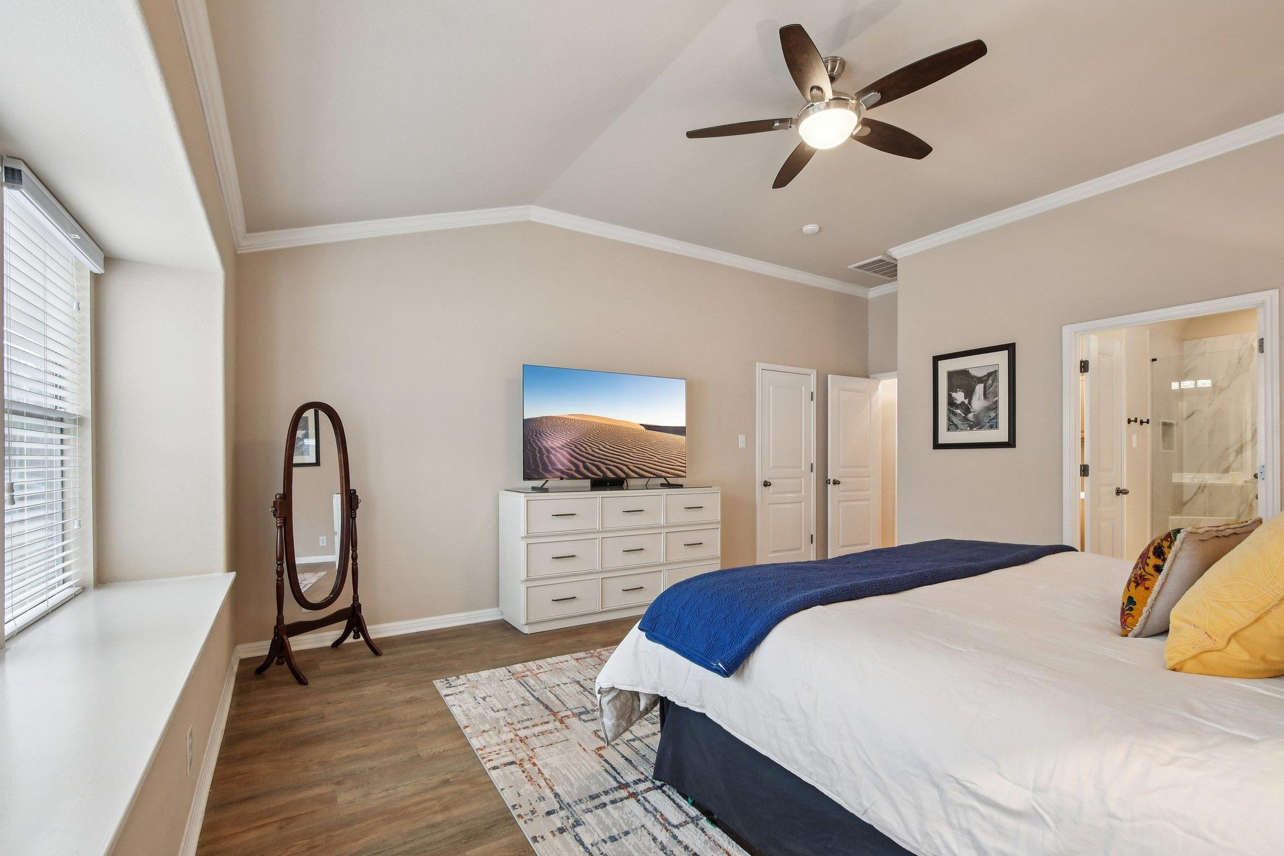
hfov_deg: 100.4
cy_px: 428
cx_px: 642
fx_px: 535
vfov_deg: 77.3
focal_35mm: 15
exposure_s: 1/8
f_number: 8
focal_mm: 10
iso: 400
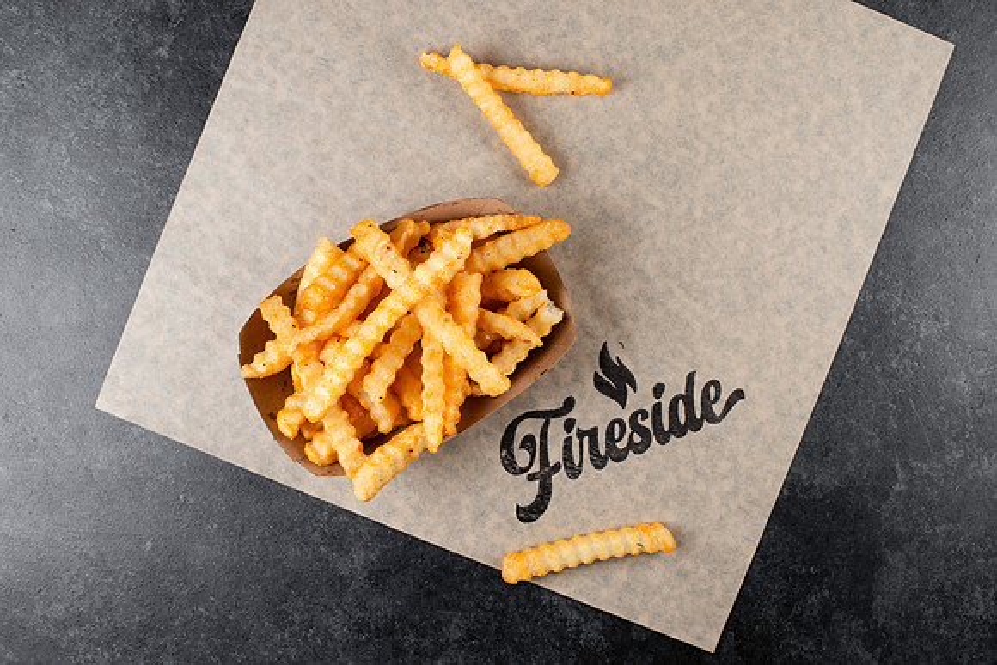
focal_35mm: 50
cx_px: 498
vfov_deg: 27.0
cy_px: 332
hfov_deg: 39.6
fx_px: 1385
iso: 250
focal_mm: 50
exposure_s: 1/200
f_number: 16
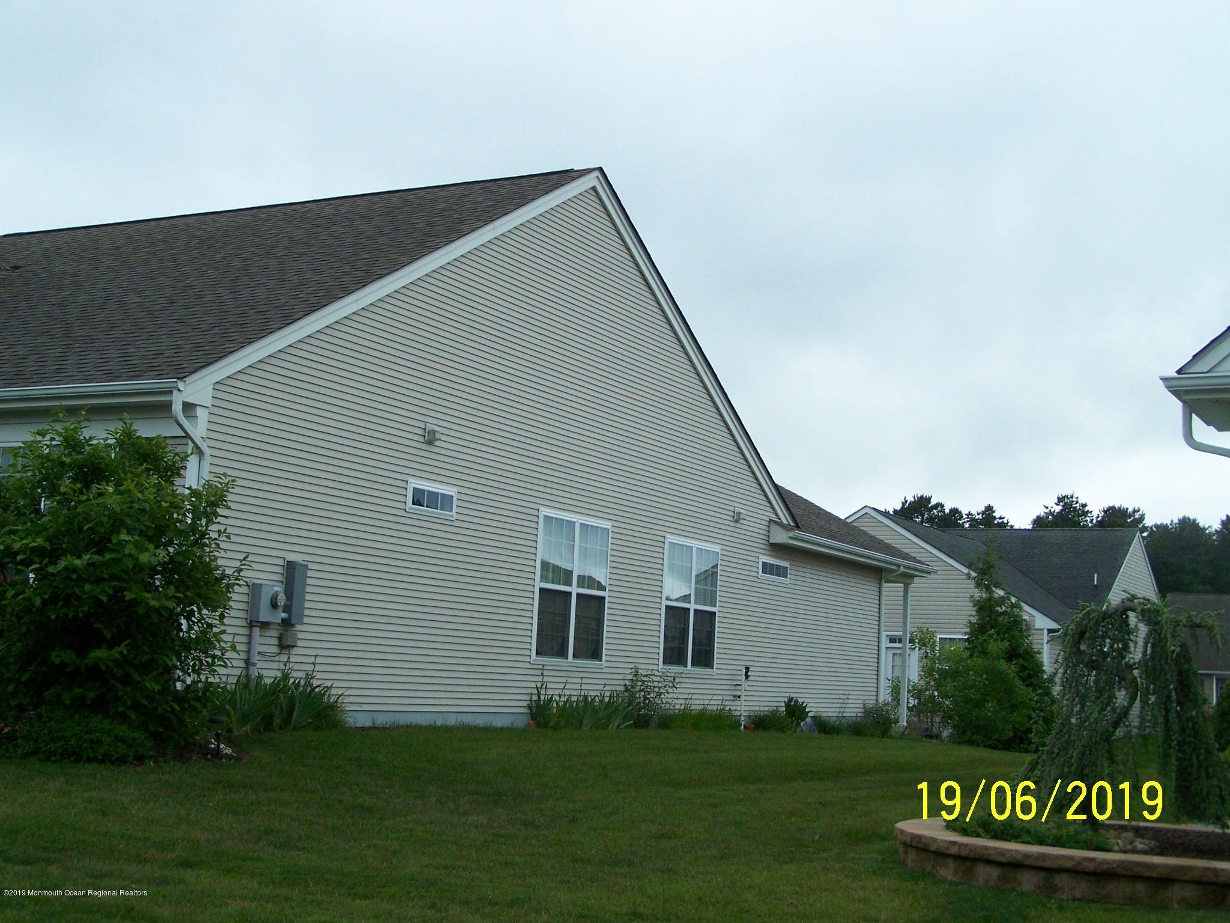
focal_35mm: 51
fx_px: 1812
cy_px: 462
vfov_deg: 28.6
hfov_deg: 37.5
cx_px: 615
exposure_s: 1/800
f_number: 3
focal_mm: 8.5
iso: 160
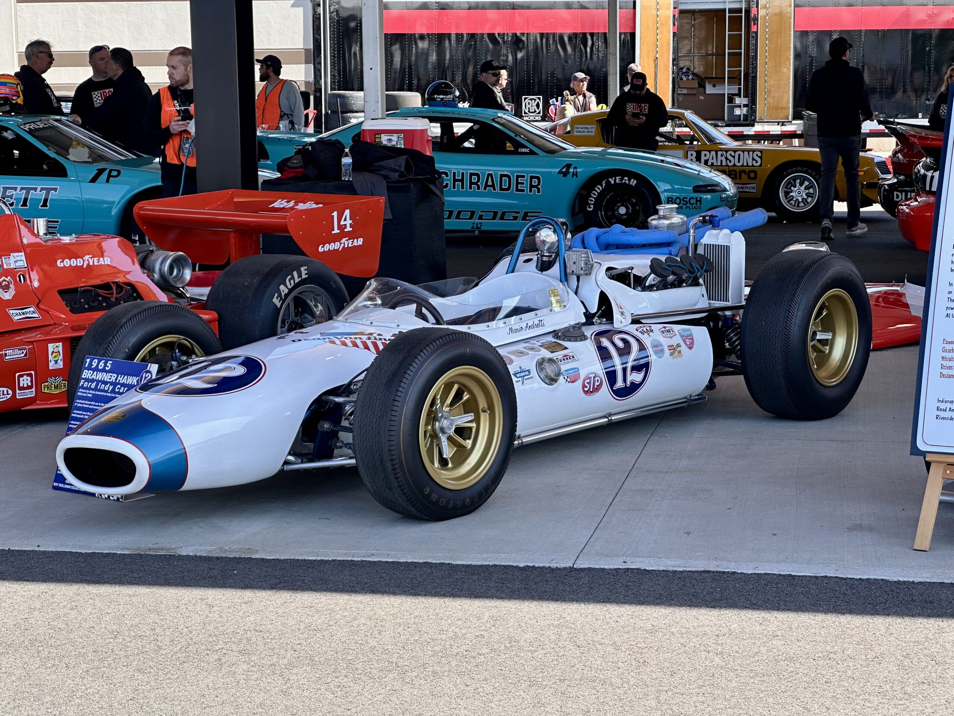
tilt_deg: -7.7
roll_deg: +0.8
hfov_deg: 25.3
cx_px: 477
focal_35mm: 77
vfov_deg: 19.1
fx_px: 2122
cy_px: 358
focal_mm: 9
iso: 32
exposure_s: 1/137
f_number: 2.8
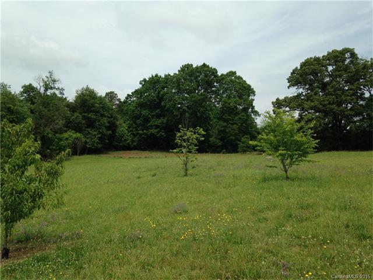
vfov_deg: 42.9
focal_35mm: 33
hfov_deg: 55.4
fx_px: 356
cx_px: 186
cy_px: 140
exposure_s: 1/1695
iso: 50
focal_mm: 4.12
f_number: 2.4
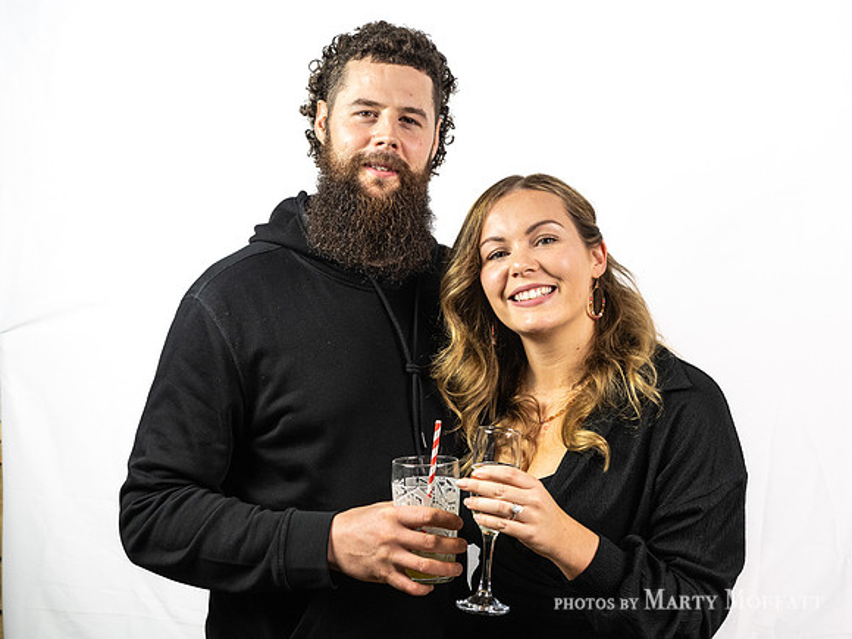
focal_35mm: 48
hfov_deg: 39.7
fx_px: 1181
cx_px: 426
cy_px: 320
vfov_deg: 30.3
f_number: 3.2
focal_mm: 24
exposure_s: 1/160
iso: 640
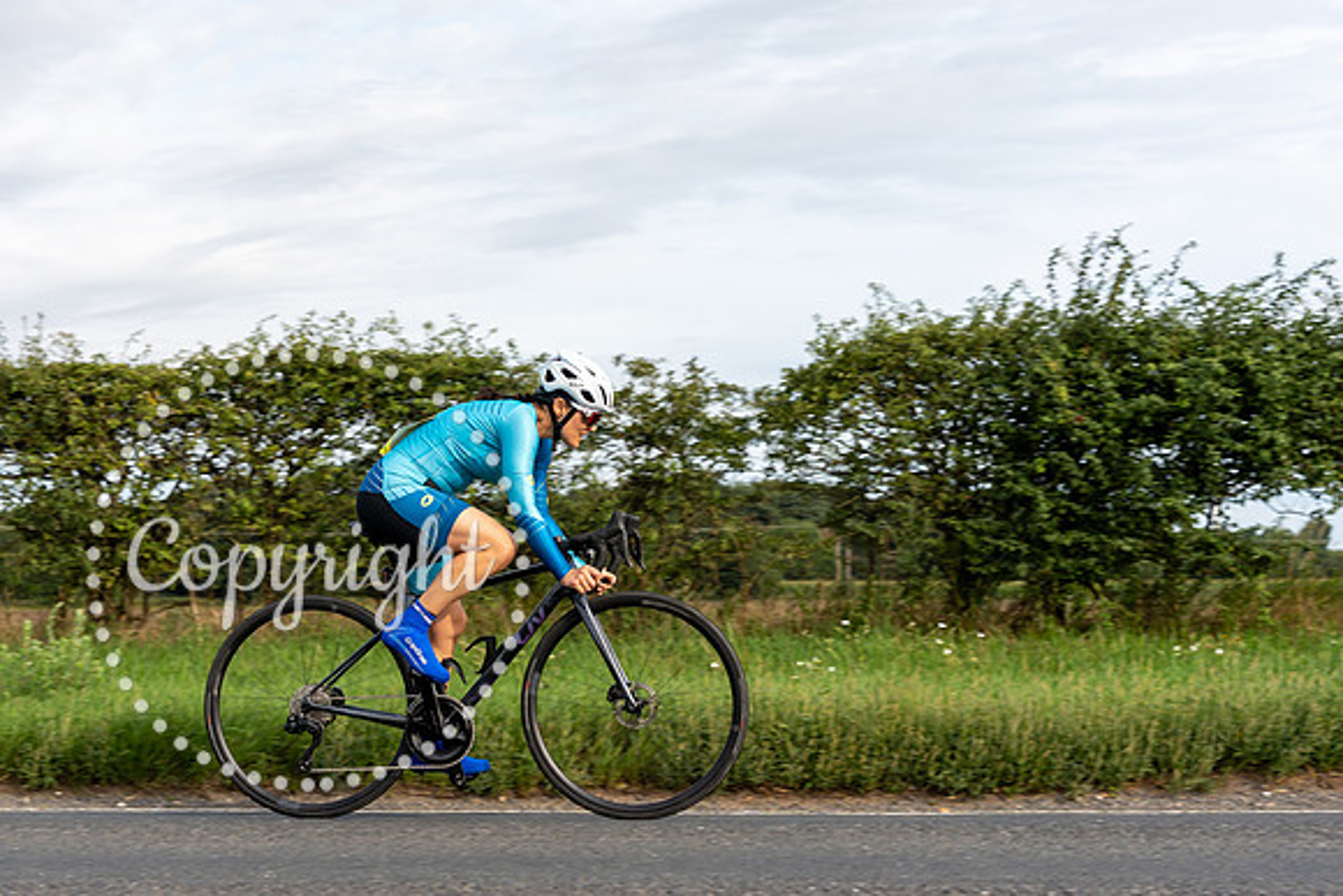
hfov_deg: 32.8
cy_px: 494
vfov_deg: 22.3
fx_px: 2270
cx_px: 508
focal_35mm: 61
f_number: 5
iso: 160
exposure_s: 1/640
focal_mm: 45
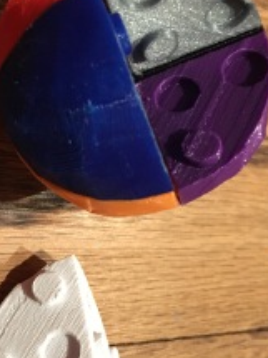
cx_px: 88
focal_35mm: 54
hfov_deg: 26.8
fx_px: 558
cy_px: 177
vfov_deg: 35.6
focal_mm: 4.15
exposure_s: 1/15
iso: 320
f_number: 2.2
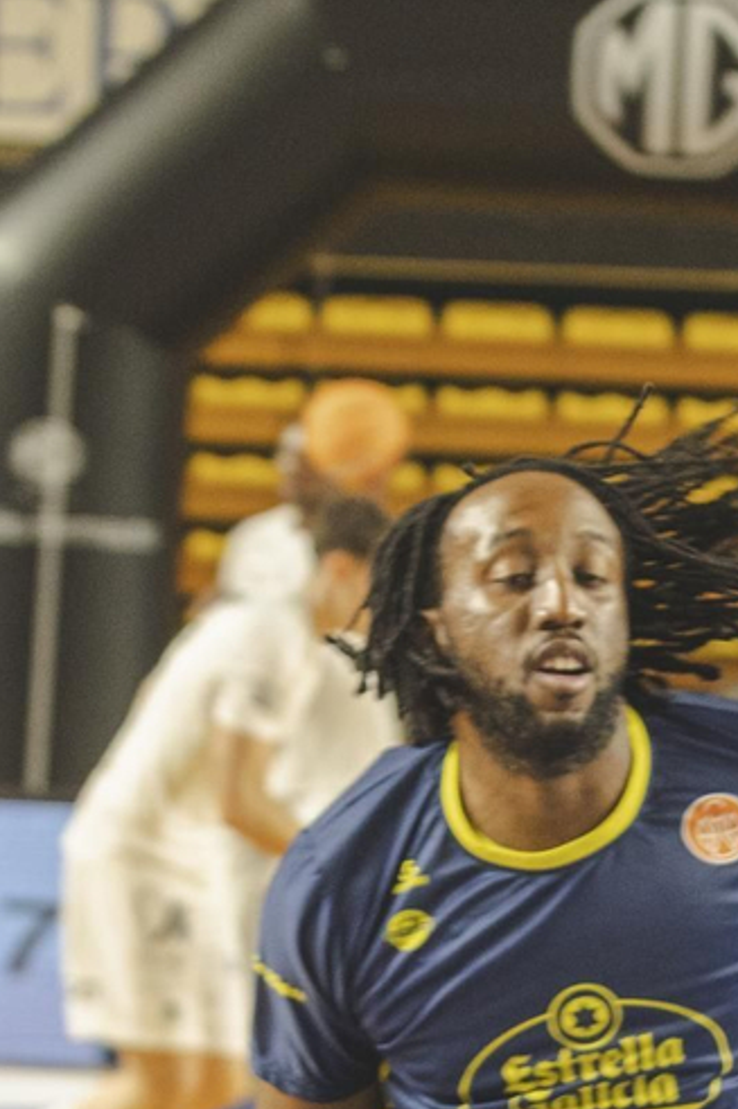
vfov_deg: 6.0
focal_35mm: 342
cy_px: 1129
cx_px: 427
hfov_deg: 4.0
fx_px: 10523
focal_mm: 70
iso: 800
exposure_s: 1/250
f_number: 3.5
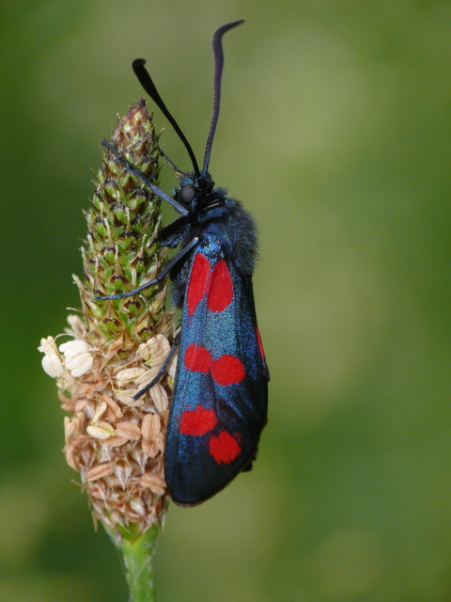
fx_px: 3561
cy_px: 301
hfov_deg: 7.2
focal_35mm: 205
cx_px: 226
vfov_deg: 9.7
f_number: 6.3
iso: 200
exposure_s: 1/160
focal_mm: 43.4
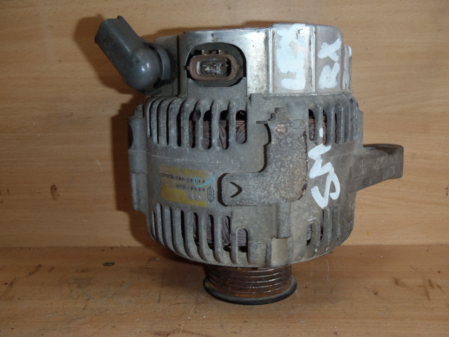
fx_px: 493
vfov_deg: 37.7
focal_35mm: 38
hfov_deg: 49.0
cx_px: 224
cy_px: 168
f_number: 4.6
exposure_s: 1/40
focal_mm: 6.83
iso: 100
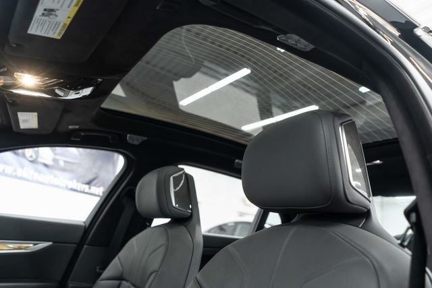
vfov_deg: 46.4
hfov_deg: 65.5
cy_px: 144
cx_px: 216
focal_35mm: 28
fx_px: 336
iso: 800
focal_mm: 28
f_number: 3.2
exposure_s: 1/40
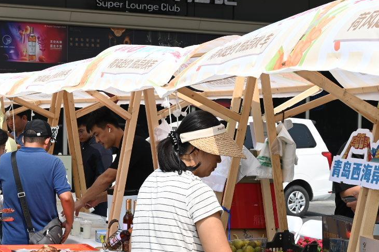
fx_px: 979
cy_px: 208
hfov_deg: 21.7
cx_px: 89
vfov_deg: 14.6
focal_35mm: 93
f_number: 8
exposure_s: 1/250
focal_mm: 42
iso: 100
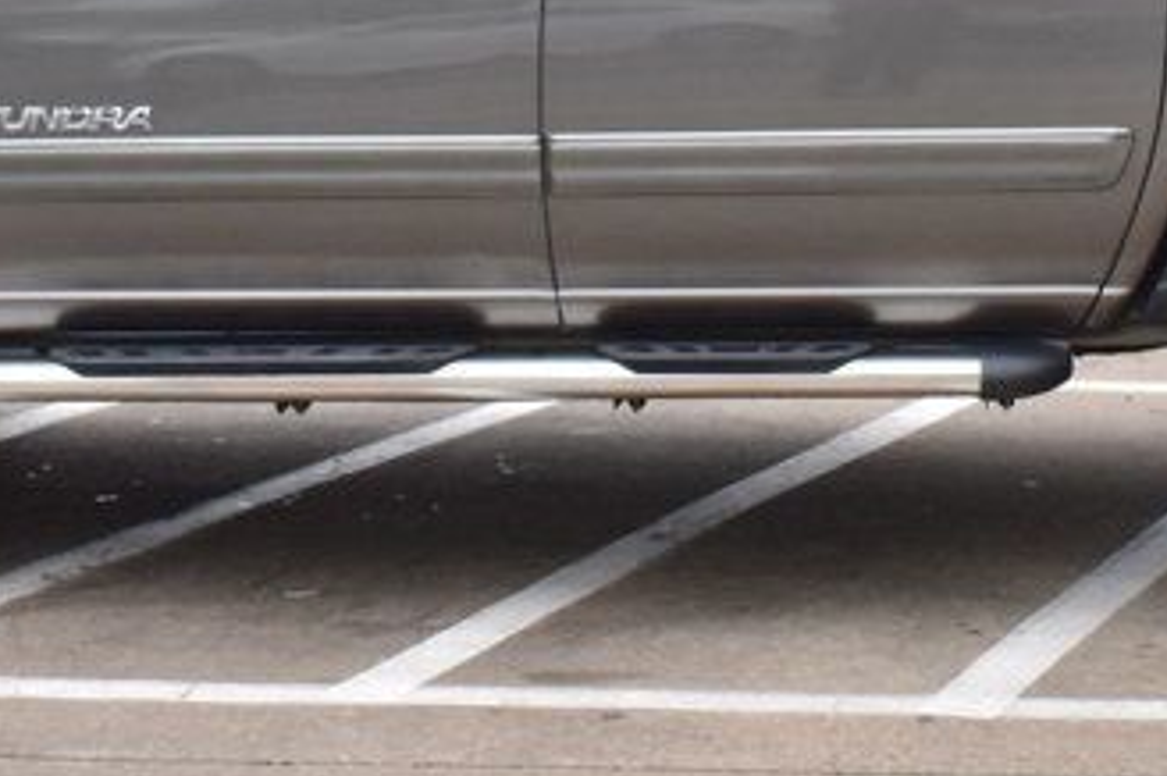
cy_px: -199
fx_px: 4099
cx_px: 836
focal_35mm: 127
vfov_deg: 10.6
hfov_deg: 16.1
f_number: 11
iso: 400
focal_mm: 27
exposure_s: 1/400
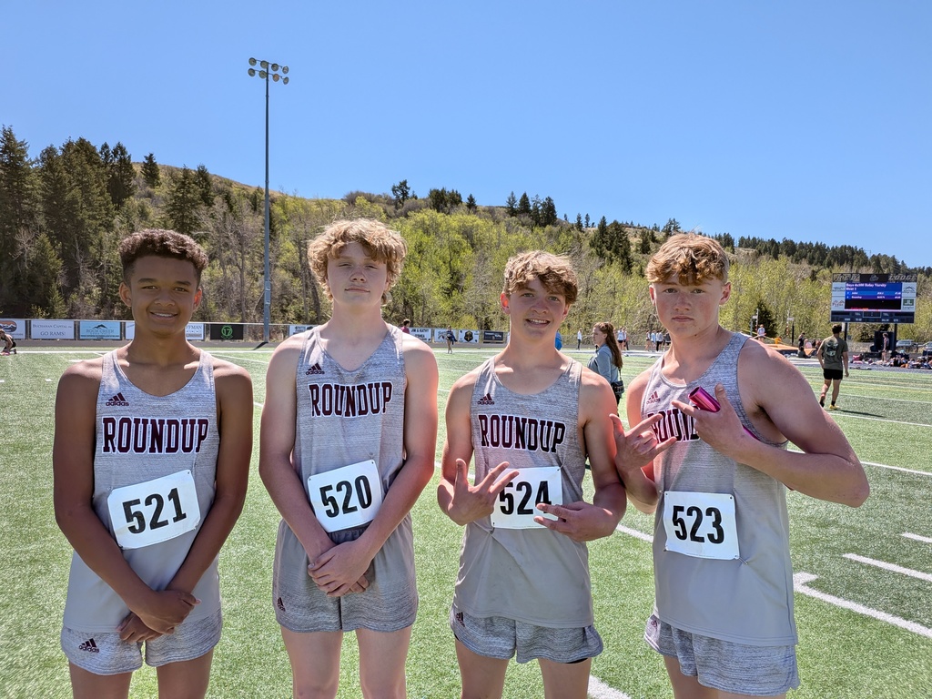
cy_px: 350
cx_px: 466
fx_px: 646
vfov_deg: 56.8
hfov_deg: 71.6
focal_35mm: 24
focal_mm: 4.53
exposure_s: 1/1433
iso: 27
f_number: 1.7
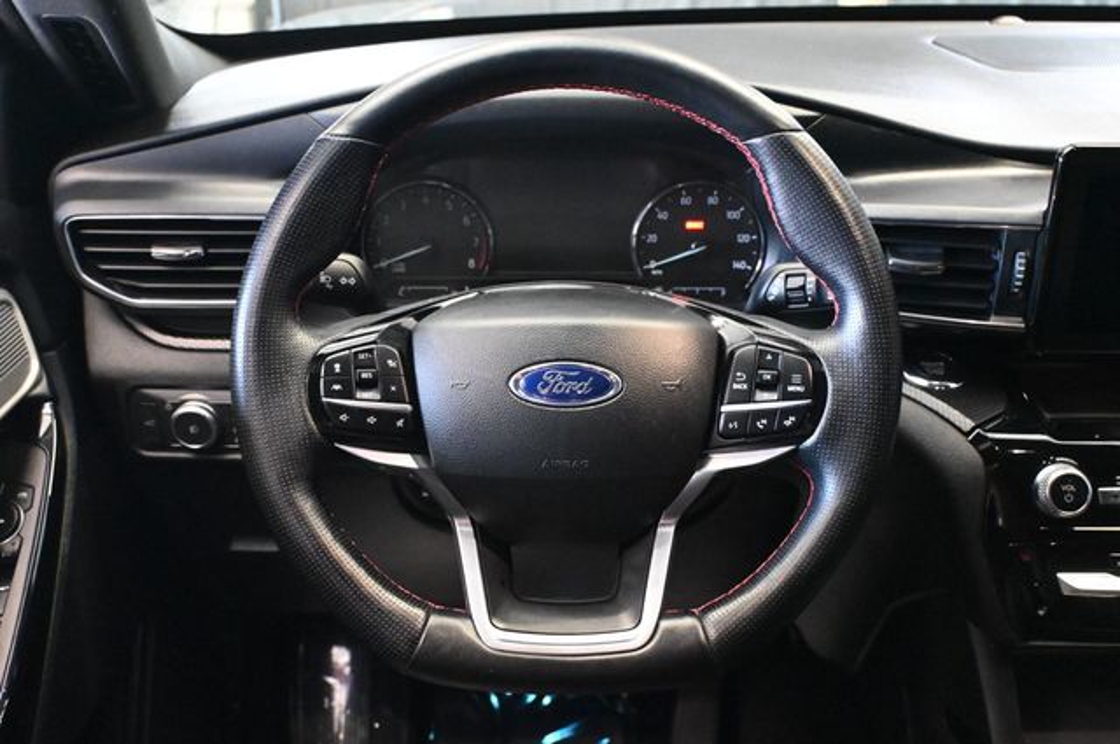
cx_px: 560
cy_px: 372
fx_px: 1072
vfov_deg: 38.3
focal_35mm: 34
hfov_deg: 55.2
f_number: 4.2
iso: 8000
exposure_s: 1/60
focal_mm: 23
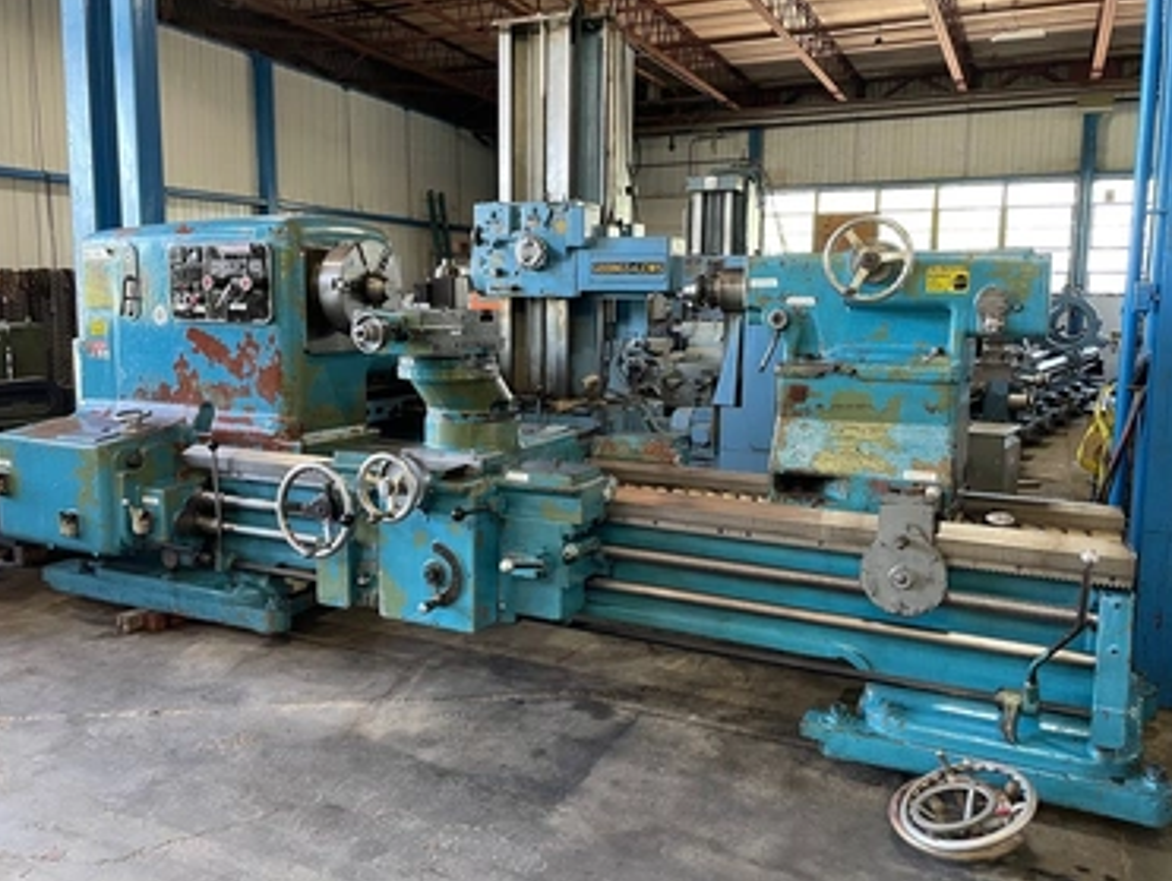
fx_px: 949
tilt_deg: -6.2
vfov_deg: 49.8
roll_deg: -0.4
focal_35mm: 28
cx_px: 591
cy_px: 423
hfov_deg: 63.4
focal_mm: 4.2
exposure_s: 1/60
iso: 160
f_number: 1.6
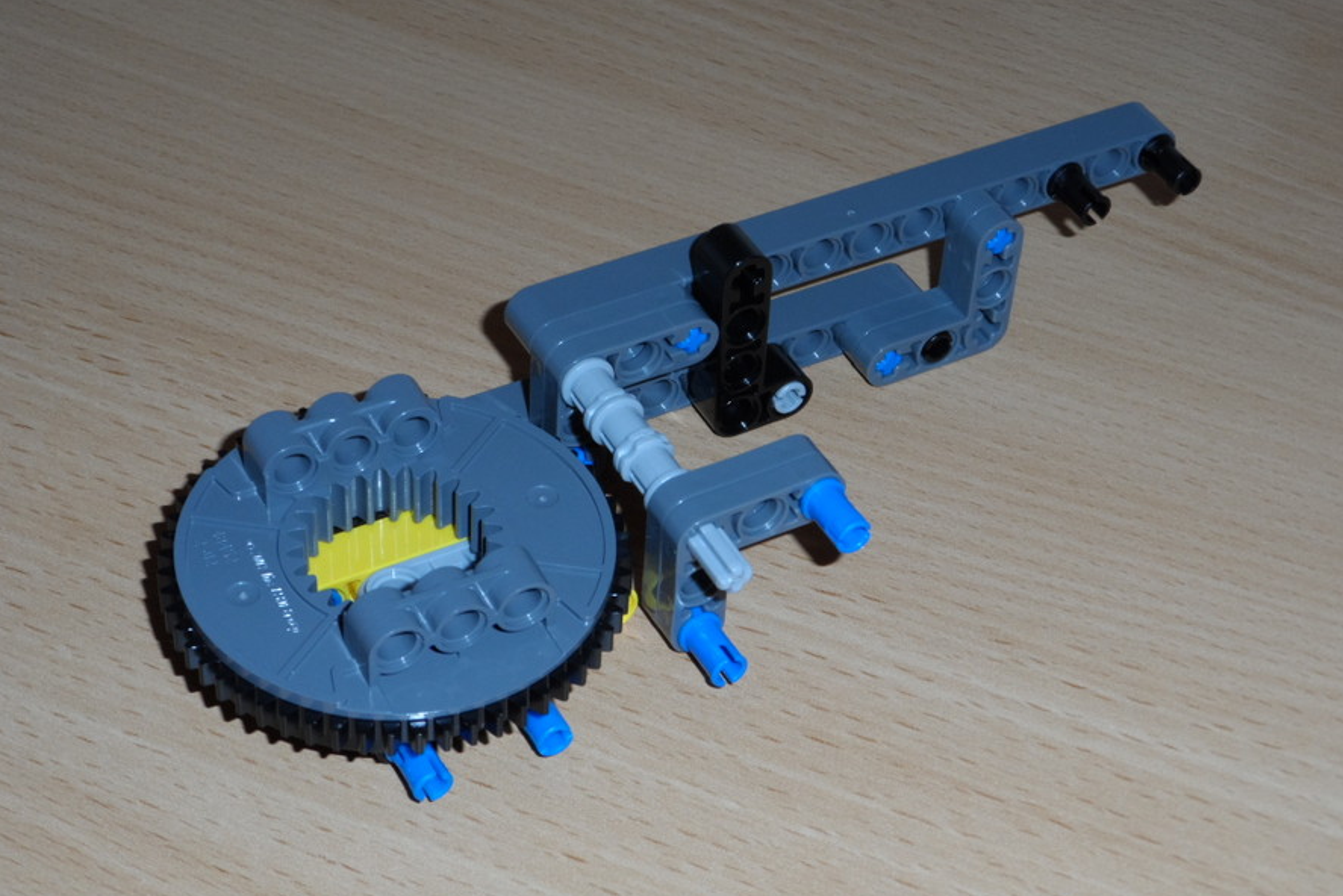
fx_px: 2873
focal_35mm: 77
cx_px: 669
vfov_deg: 17.7
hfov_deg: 26.3
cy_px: 411
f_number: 4.3
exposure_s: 1/60
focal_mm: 11.9
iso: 100
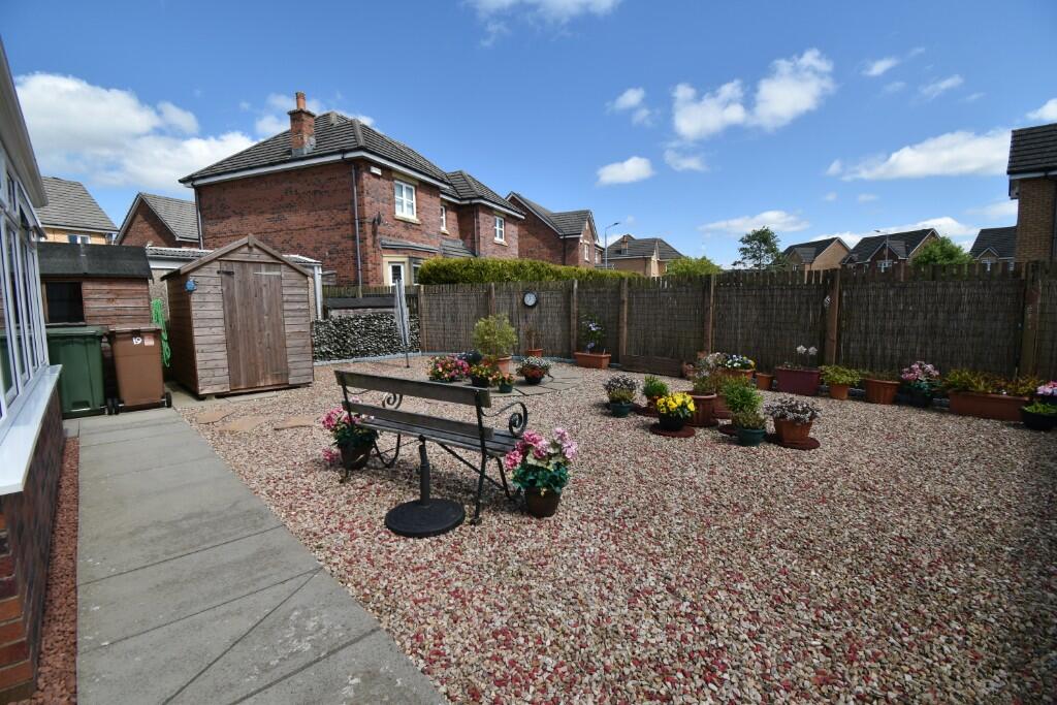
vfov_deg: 77.3
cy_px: 352
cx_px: 528
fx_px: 440
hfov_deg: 100.4
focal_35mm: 15
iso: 100
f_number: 8
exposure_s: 1/250
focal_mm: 10
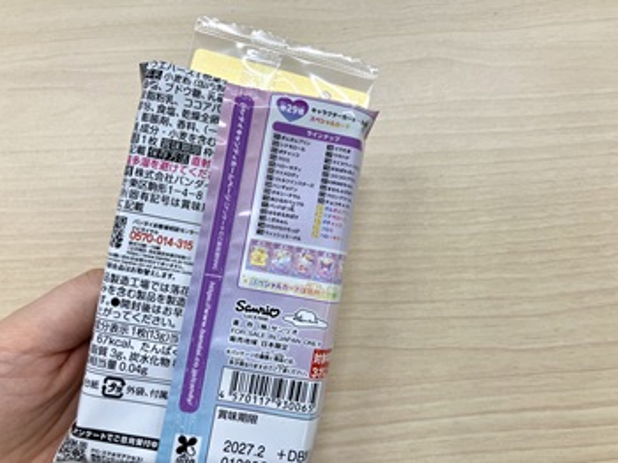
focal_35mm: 28
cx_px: 309
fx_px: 500
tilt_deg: -82.1
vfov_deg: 49.7
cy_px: 232
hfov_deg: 63.5
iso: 50
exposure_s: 1/100
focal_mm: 3.99
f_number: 1.8
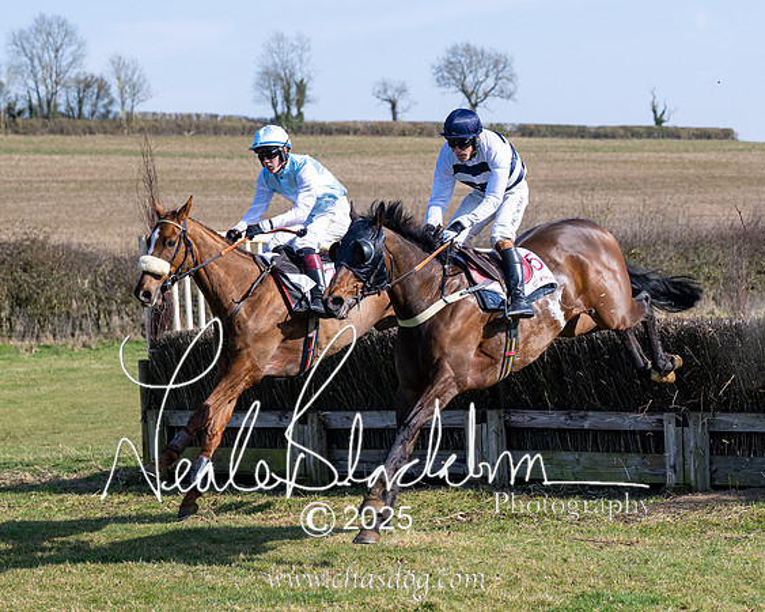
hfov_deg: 15.2
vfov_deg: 12.2
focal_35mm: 126
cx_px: 507
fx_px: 2861
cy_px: 293
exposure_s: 1/2000
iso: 200
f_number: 4
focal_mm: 70
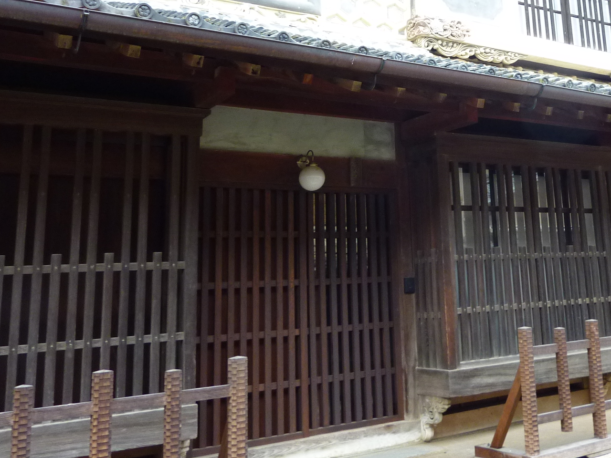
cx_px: 478
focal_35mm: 40
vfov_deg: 35.1
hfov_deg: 44.8
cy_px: 111
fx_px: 706
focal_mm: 4.1
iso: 200
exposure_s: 1/30
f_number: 3.3
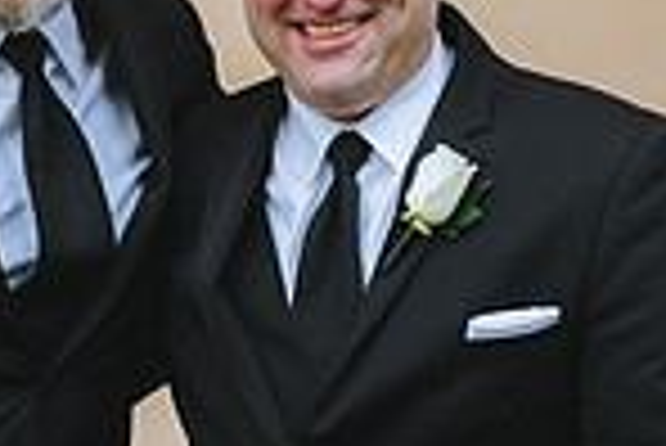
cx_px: 196
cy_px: 324
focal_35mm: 152
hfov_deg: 13.5
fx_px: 2815
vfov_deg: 9.0
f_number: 2.8
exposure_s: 1/160
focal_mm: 50
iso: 1000
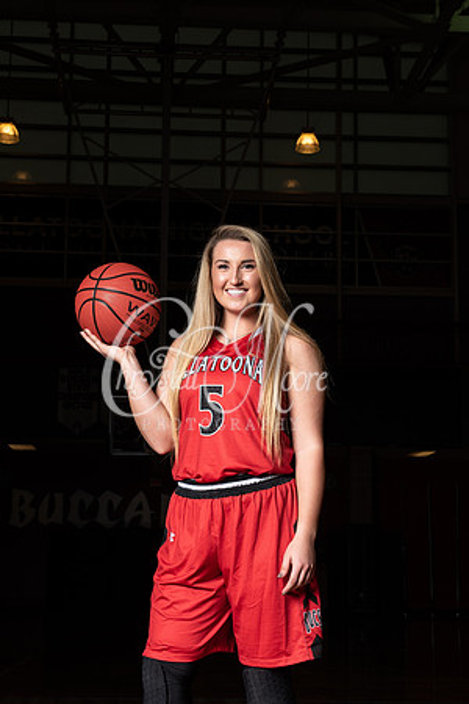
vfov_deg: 30.5
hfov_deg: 20.6
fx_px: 1290
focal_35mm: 66
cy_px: 352
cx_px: 234
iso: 320
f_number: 14
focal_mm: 66
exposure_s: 1/200
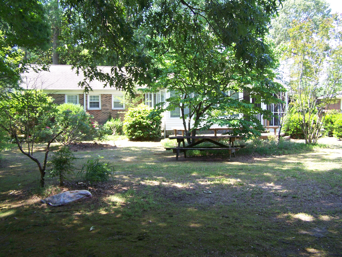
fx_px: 375
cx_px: 171
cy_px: 128
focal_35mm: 38
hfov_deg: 49.0
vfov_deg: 37.7
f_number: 2.8
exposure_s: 1/100
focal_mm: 6.3
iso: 64
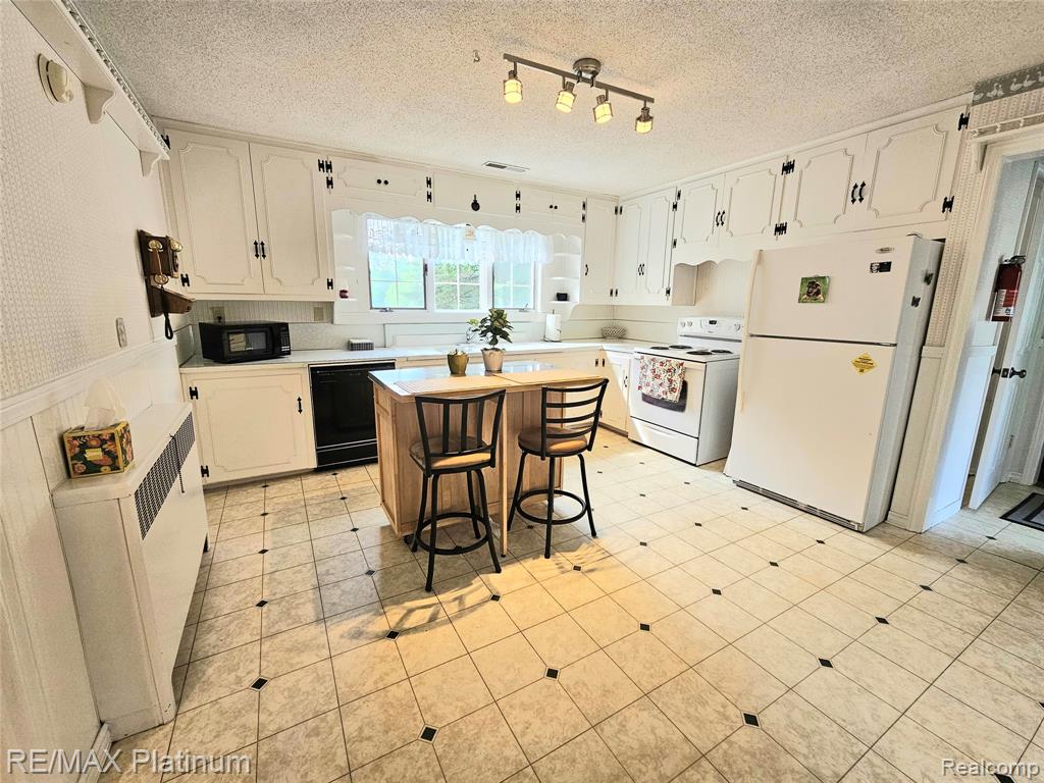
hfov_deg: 106.2
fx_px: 392
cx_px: 522
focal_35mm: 13
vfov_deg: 89.9
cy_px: 392
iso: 80
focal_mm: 2.2
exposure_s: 1/60.2
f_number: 2.2
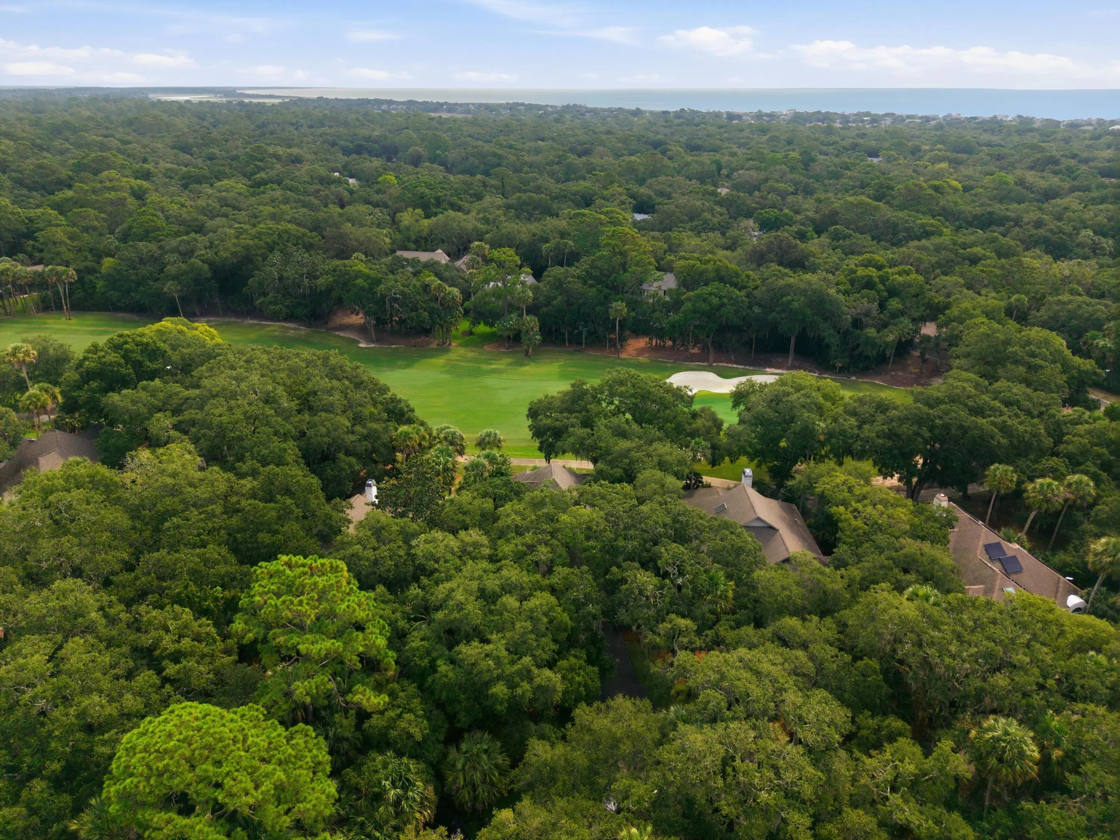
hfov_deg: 71.6
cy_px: 420
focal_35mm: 24
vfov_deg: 56.8
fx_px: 777
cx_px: 560
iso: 120
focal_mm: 8.7
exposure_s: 1/500
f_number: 1.8
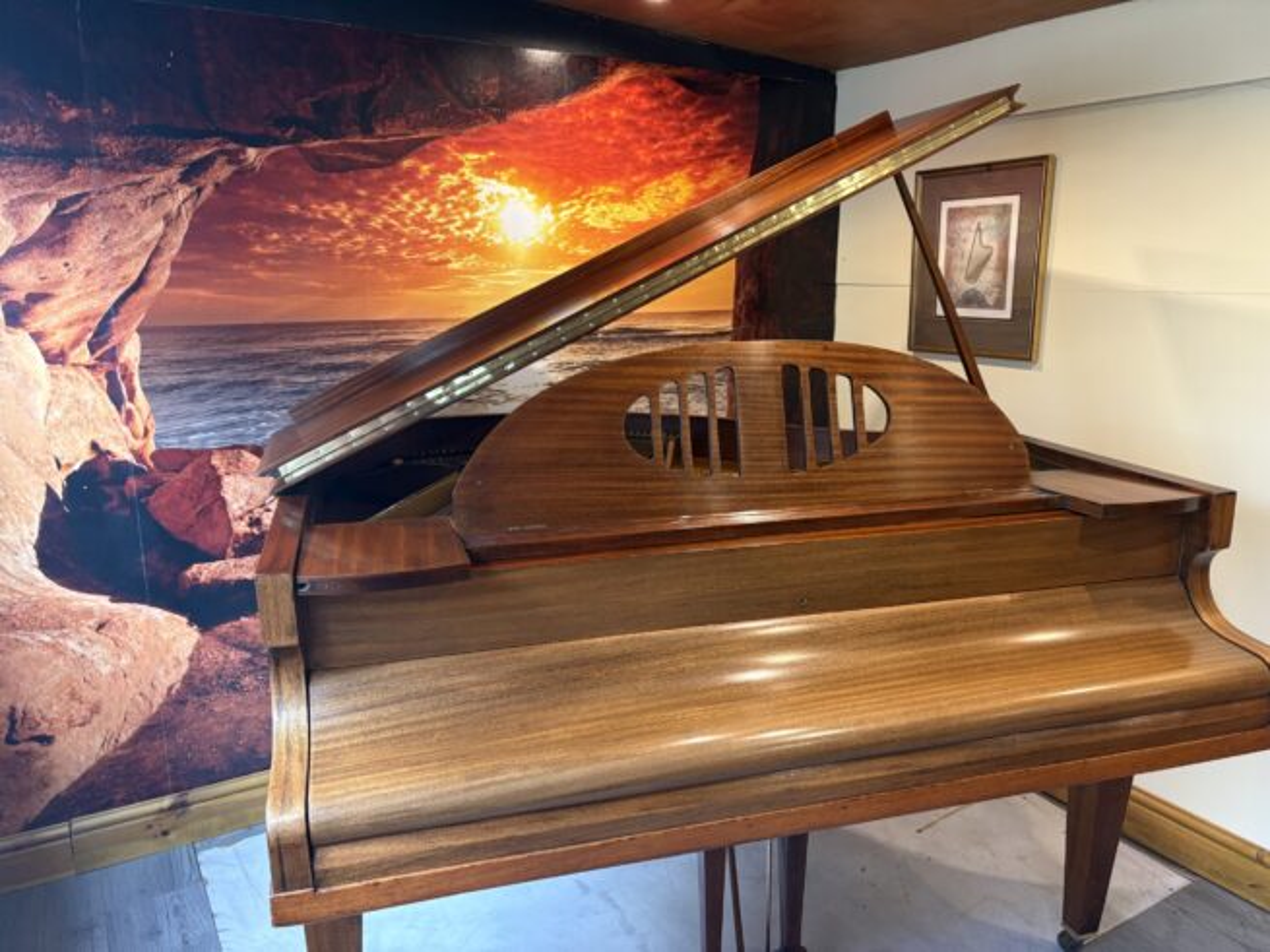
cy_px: 476
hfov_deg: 67.3
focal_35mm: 26
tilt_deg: -12.9
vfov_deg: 53.0
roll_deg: +0.8
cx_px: 635
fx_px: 954
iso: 160
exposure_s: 1/50
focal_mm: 5.96
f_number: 1.6
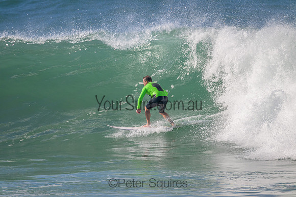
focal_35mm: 800
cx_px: 148
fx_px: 6579
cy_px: 98
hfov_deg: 2.6
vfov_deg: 1.7
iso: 1000
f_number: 11
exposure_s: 1/2000
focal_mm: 800
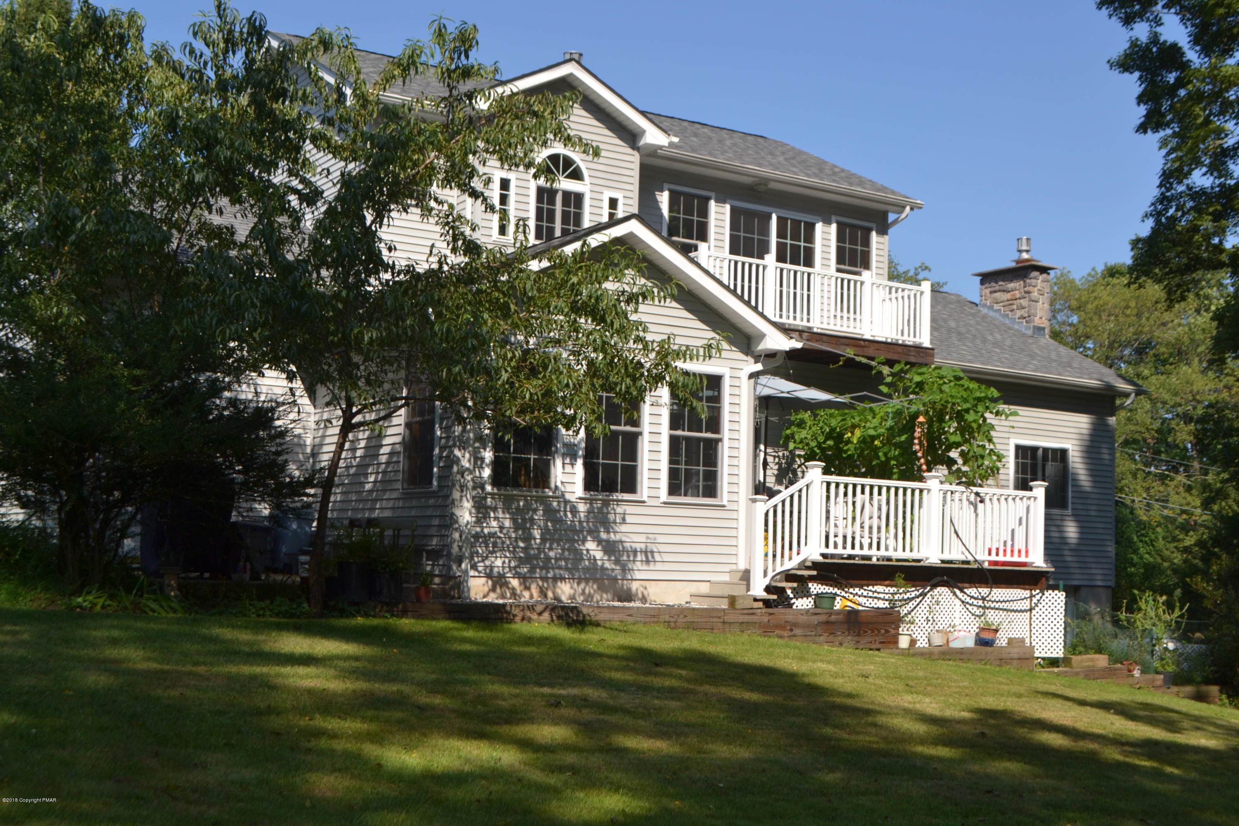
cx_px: 620
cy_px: 413
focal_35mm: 42
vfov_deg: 31.9
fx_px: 1445
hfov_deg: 46.4
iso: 100
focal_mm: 28
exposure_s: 1/200
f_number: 6.3
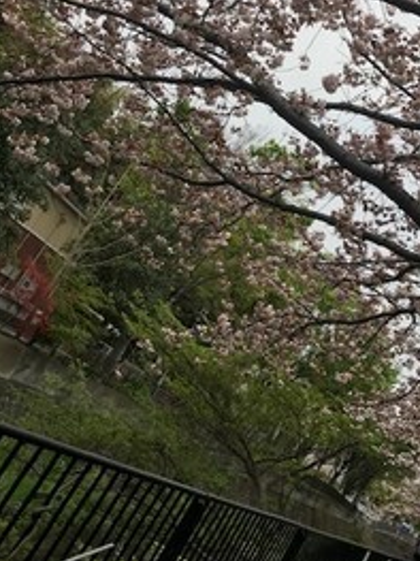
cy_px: 220
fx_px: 777
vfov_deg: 39.5
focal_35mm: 48
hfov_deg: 30.1
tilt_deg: +14.3
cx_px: 271
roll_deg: -29.2
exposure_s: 1/120
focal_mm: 3.99
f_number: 1.8
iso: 20
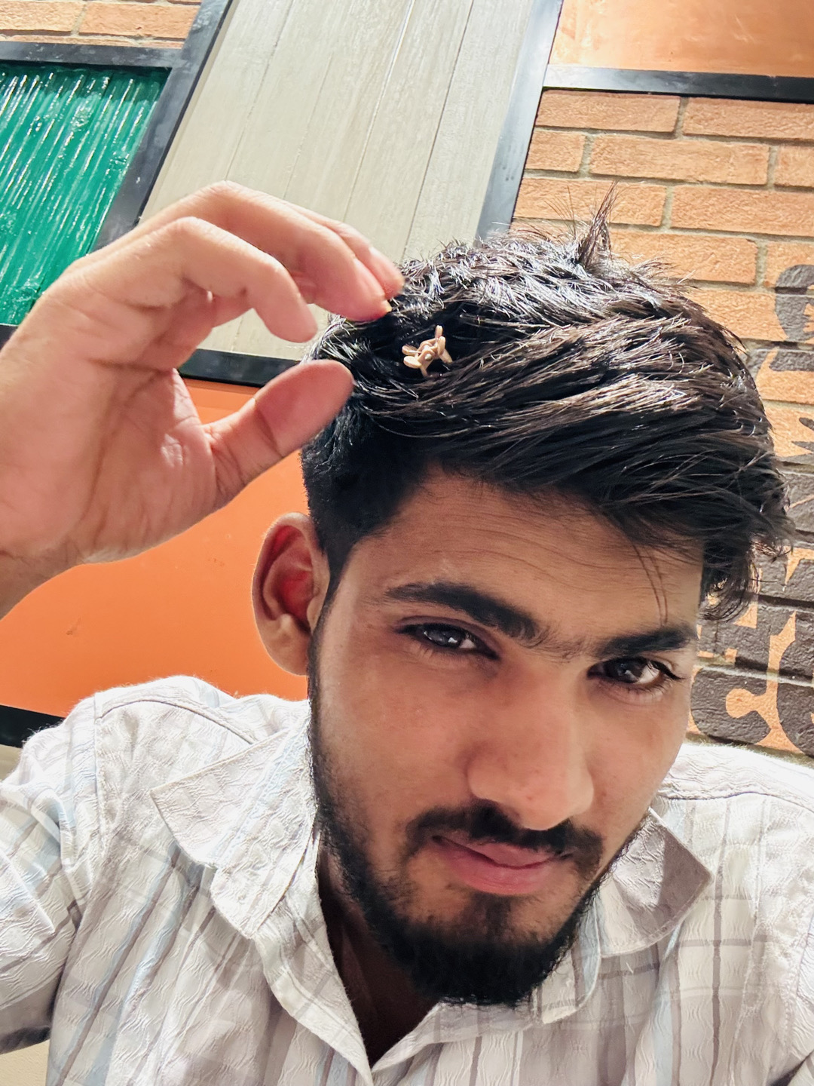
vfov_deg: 60.0
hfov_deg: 46.8
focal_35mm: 30
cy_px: 543
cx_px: 407
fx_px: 941
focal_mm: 2.69
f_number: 1.9
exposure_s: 1/33
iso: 320
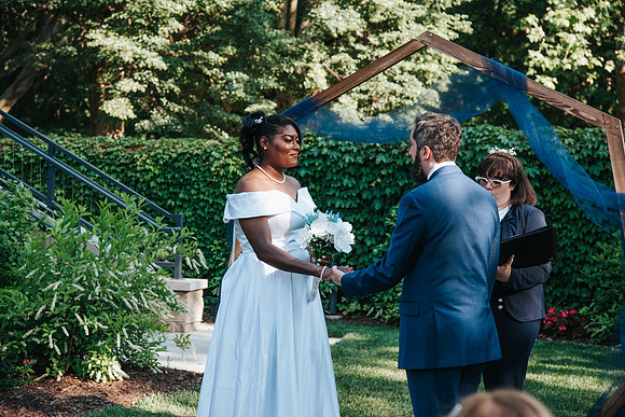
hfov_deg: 27.0
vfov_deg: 18.2
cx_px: 312
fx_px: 1302
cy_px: 208
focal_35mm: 75
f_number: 4.5
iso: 400
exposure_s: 1/320
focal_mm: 75
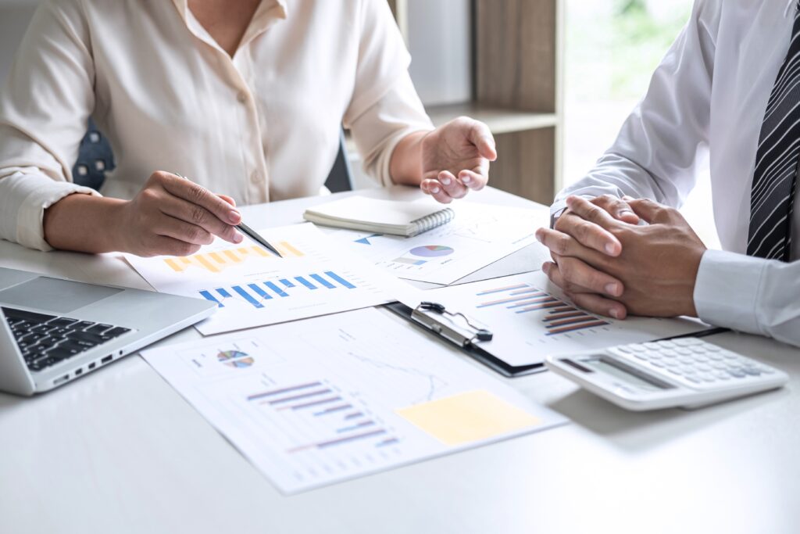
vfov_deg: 25.5
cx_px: 400
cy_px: 267
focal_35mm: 53
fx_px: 1178
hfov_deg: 37.5
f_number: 2.8
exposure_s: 1/180
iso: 200
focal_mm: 35
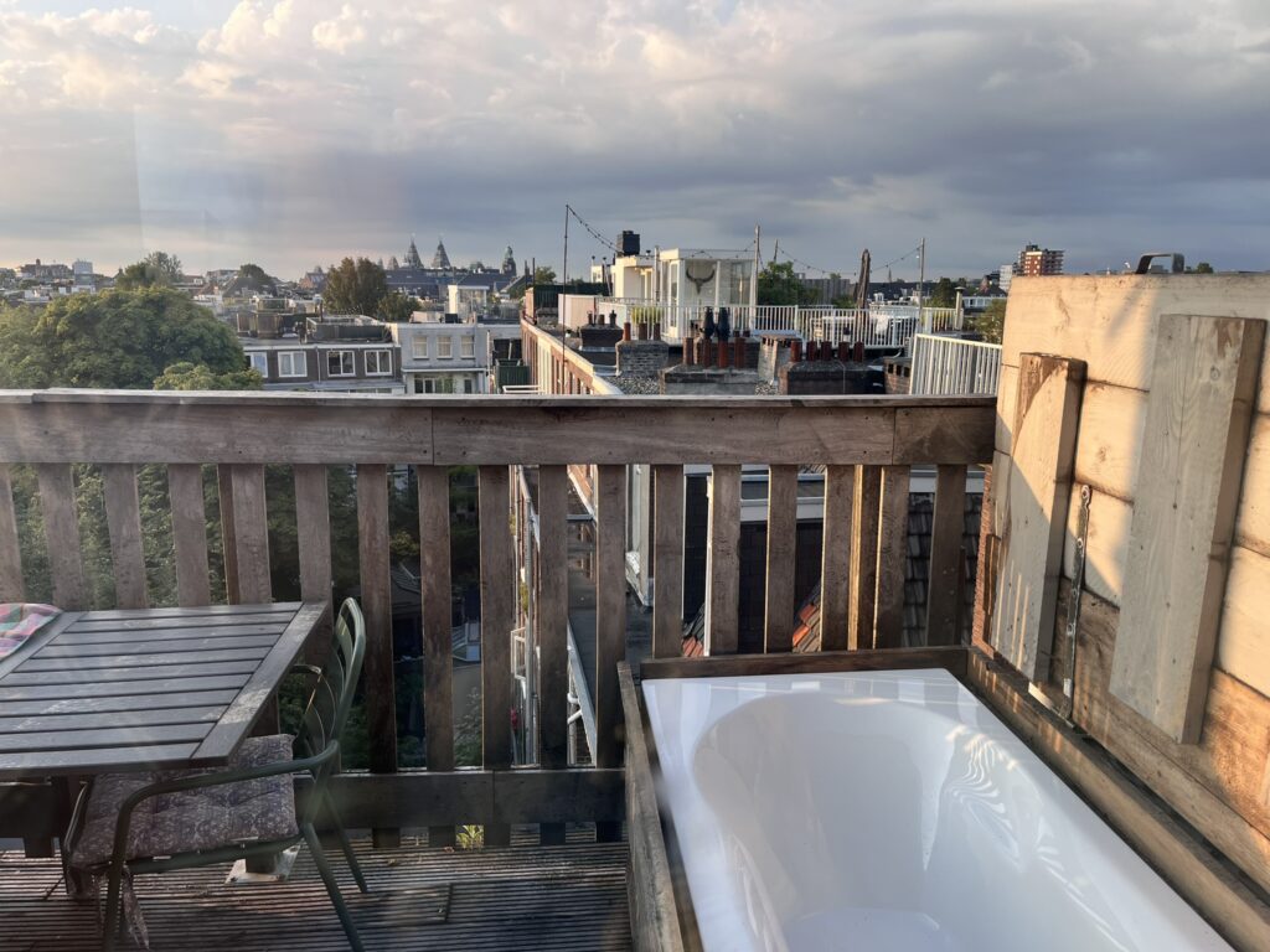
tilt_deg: -11.2
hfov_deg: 67.3
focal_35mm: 26
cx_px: 635
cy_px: 476
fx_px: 954
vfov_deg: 53.1
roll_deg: -0.5
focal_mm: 5.1
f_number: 1.6
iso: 50
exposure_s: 1/424
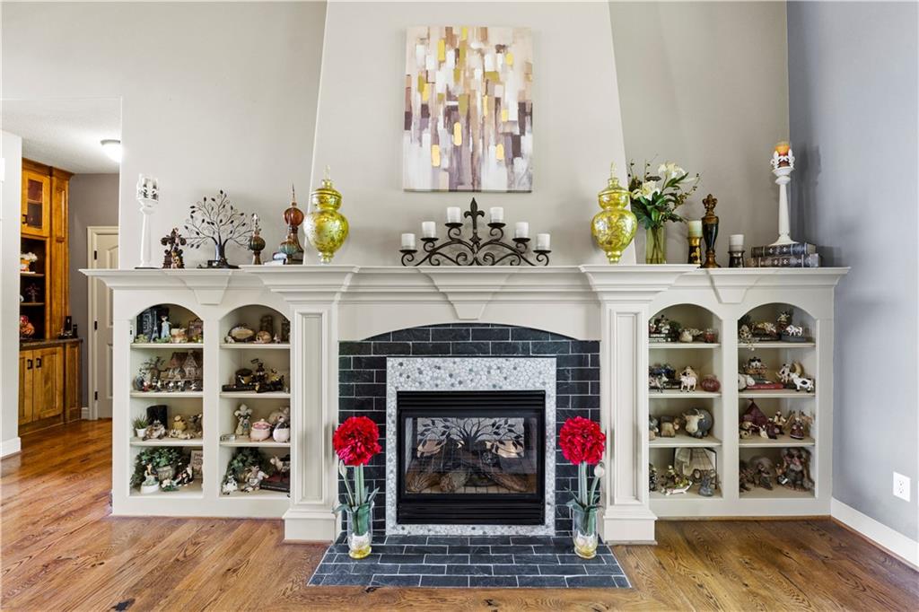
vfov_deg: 77.3
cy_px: 306
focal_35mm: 15
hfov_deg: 100.4
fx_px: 383
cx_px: 460
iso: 400
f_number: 8
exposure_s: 1/1.25
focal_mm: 10
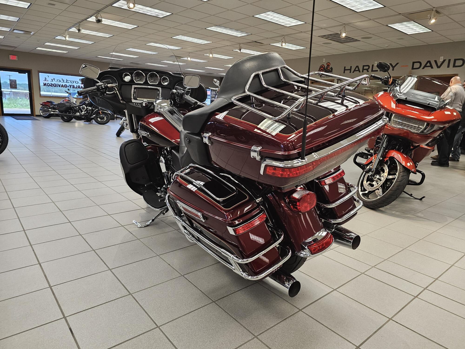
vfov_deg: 58.9
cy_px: 174
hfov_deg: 73.9
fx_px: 309
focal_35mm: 23
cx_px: 232
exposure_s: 1/120
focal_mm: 6.3
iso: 250
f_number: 1.7
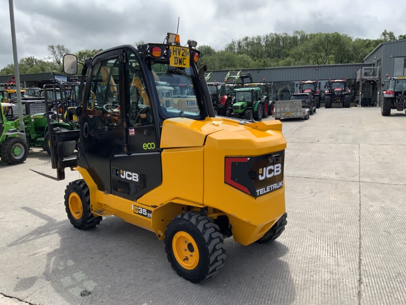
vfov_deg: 48.2
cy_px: 152
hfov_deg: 61.7
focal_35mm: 29
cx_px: 203
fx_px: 340
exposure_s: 1/1577
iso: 16
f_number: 1.8
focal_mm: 3
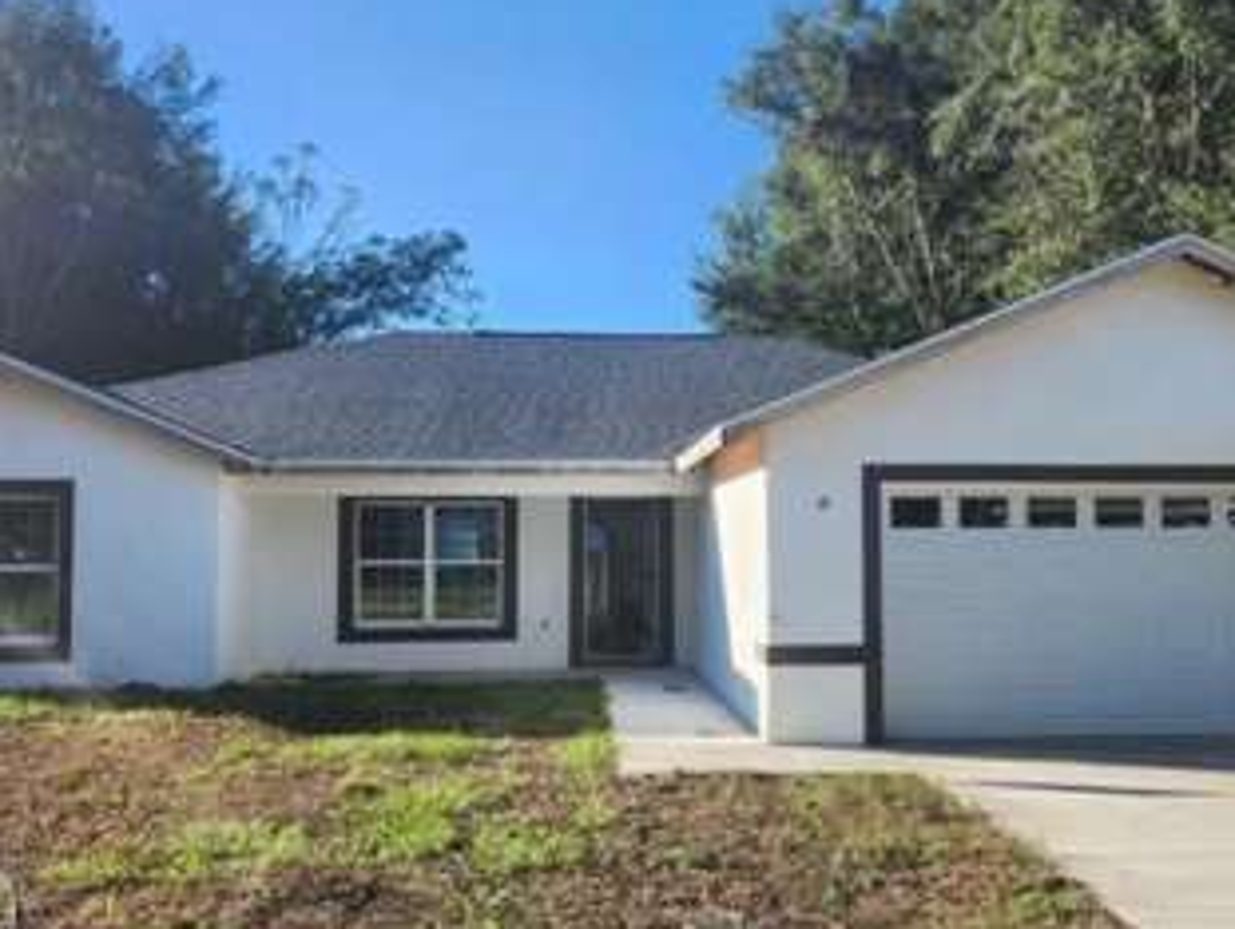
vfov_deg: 38.7
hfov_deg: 50.0
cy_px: 504
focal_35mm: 37
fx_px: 1322
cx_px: 695
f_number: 1.8
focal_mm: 5
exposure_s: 1/1667
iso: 50
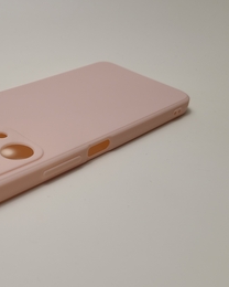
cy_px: 141
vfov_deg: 46.8
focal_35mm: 39
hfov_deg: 36.3
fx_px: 330
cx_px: 32
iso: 64
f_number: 1.8
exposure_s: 1/100
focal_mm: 5.4
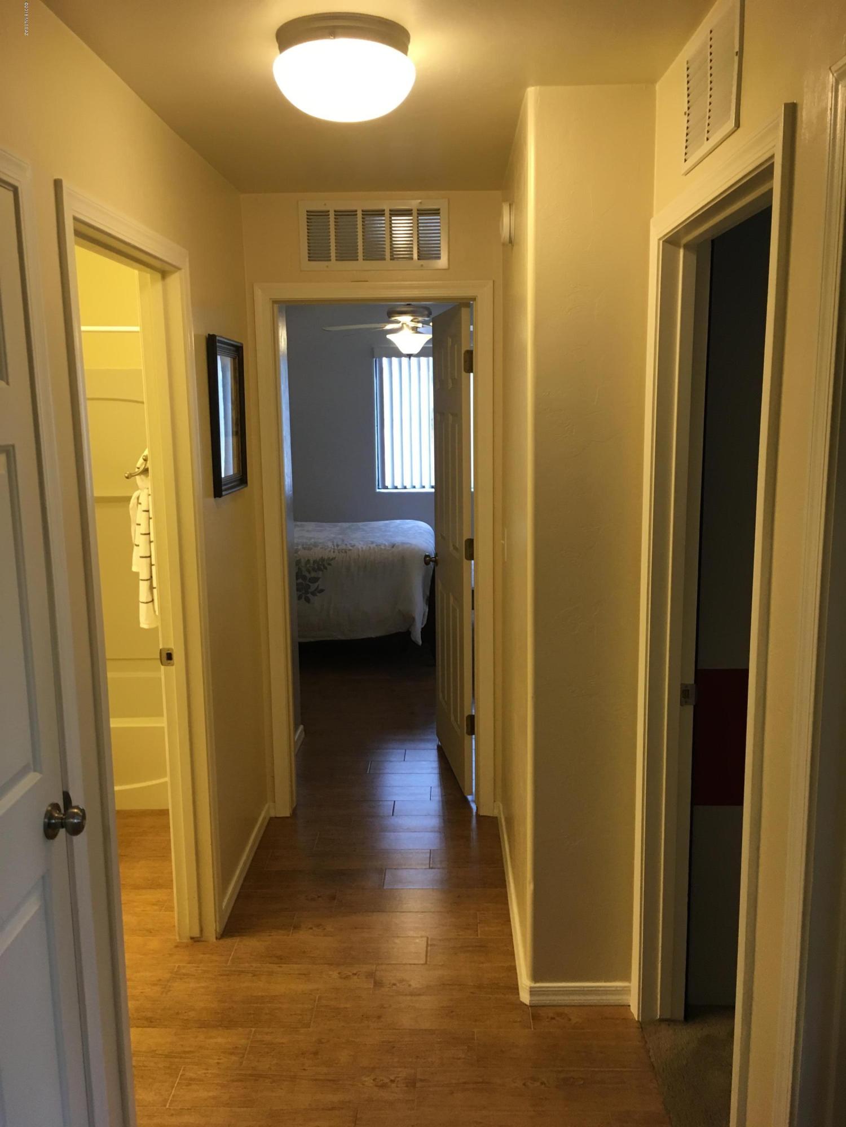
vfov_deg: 61.7
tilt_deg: -9.4
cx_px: 423
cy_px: 564
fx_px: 945
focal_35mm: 29
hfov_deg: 48.2
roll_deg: +1.0
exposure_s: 1/30
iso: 80
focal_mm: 4.15
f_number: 2.2
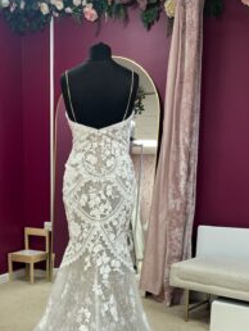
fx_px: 412
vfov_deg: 41.7
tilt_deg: -13.3
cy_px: 270
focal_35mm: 43
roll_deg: -1.8
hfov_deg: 33.6
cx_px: 103
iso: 100
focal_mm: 5.1
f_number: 1.6
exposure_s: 1/100
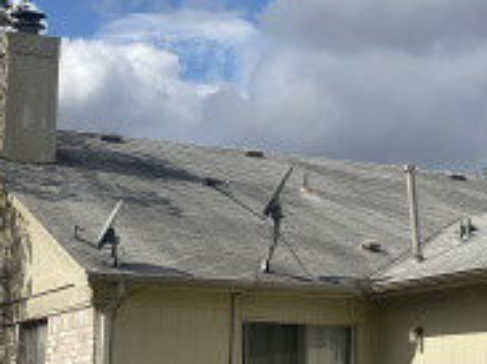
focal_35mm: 104
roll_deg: -0.5
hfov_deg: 18.6
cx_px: 447
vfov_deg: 14.2
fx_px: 1462
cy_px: 183
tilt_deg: +10.0
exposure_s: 1/2817
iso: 20
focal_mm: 6
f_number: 2
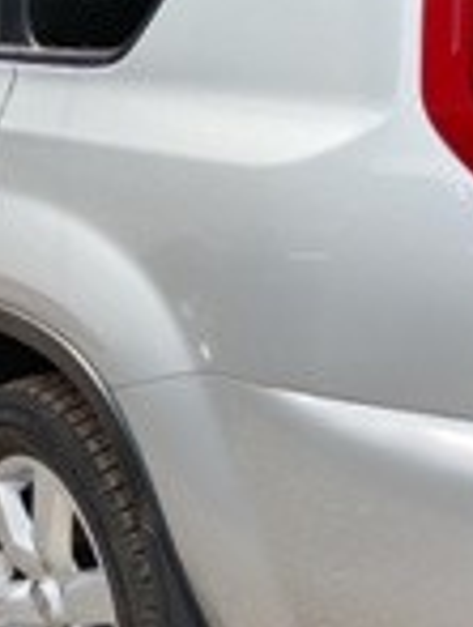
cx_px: 222
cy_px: 431
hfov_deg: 18.7
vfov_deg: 24.5
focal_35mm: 79
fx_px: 1433
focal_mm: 3.65
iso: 100
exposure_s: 1/315
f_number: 2.2
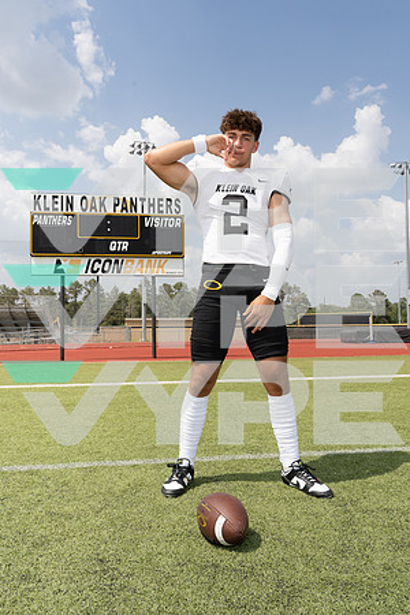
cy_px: 308
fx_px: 512
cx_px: 205
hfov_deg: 43.6
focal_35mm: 30
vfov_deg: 61.9
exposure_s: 1/250
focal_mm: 30
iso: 160
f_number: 11
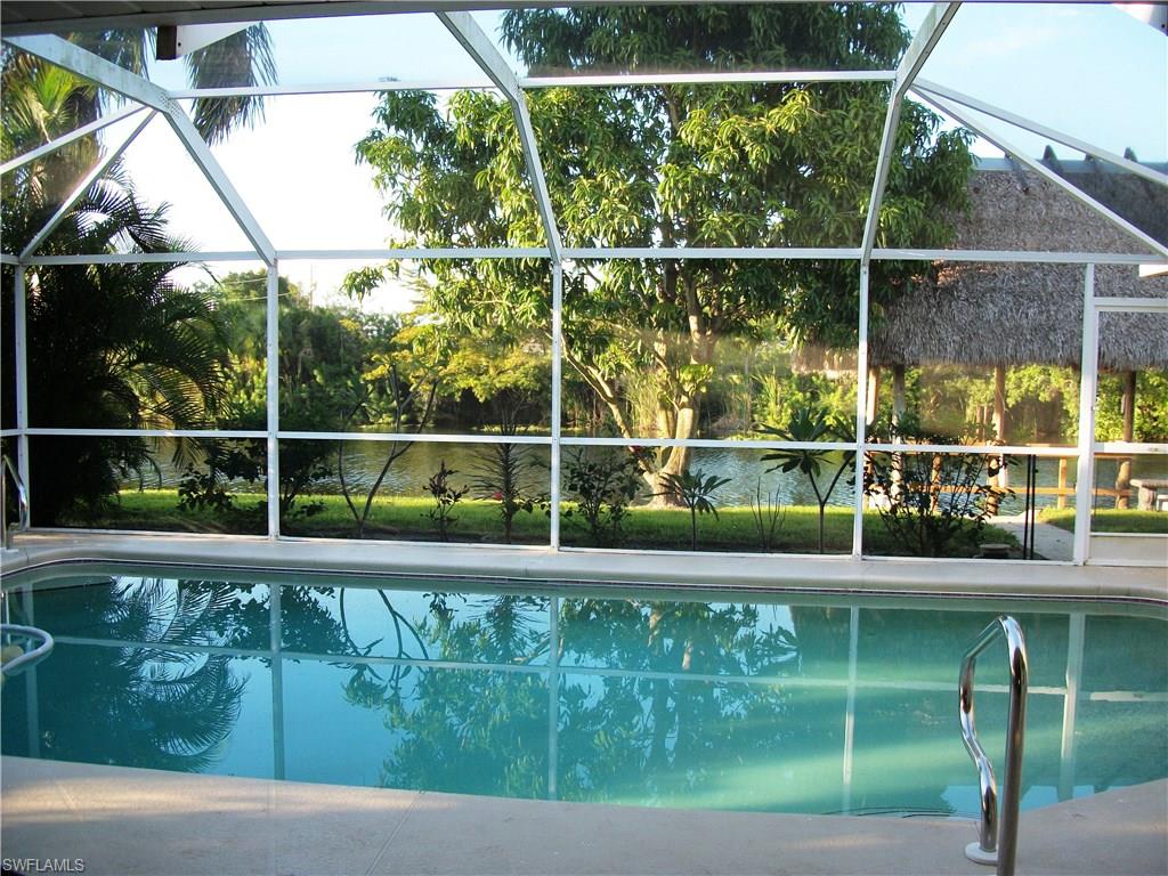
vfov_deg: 44.2
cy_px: 438
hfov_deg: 56.8
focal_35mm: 32
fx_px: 1080
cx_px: 584
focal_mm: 5.7
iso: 80
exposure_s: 1/125
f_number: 2.9
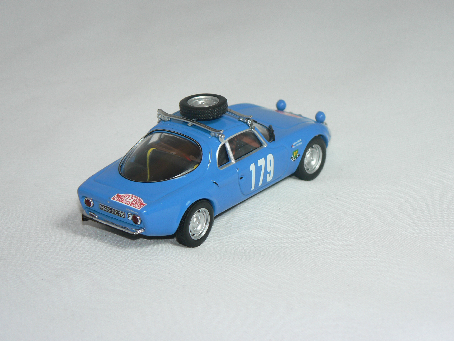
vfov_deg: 12.6
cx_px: 226
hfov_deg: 16.7
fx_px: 1548
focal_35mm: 118
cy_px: 170
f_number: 3.2
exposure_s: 1/100
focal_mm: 19.5
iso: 80
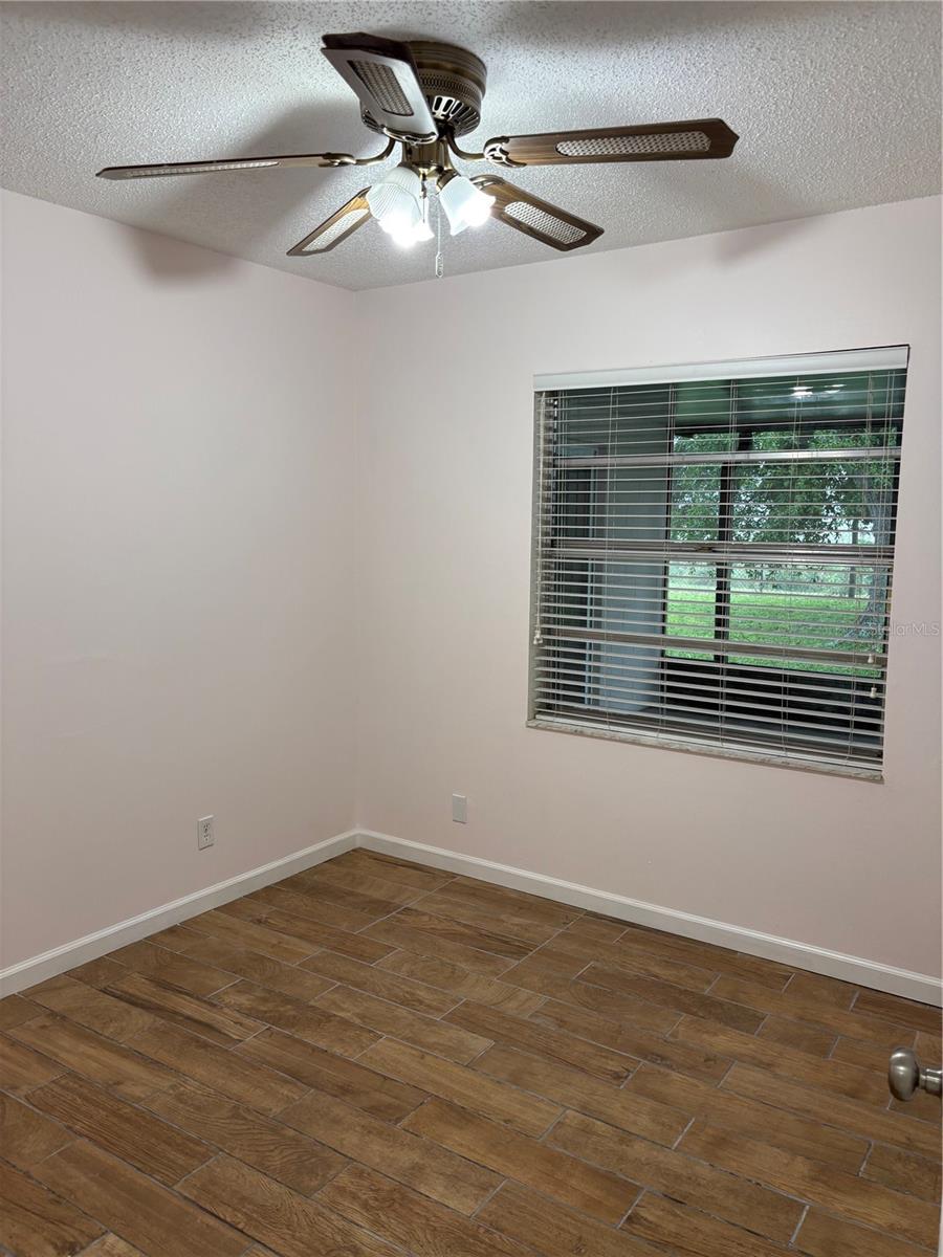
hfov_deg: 53.1
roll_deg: -3.2
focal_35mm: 26
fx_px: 944
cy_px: 628
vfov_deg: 67.3
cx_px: 472
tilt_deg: -4.7
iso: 80
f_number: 1.6
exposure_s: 1/60
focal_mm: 5.96
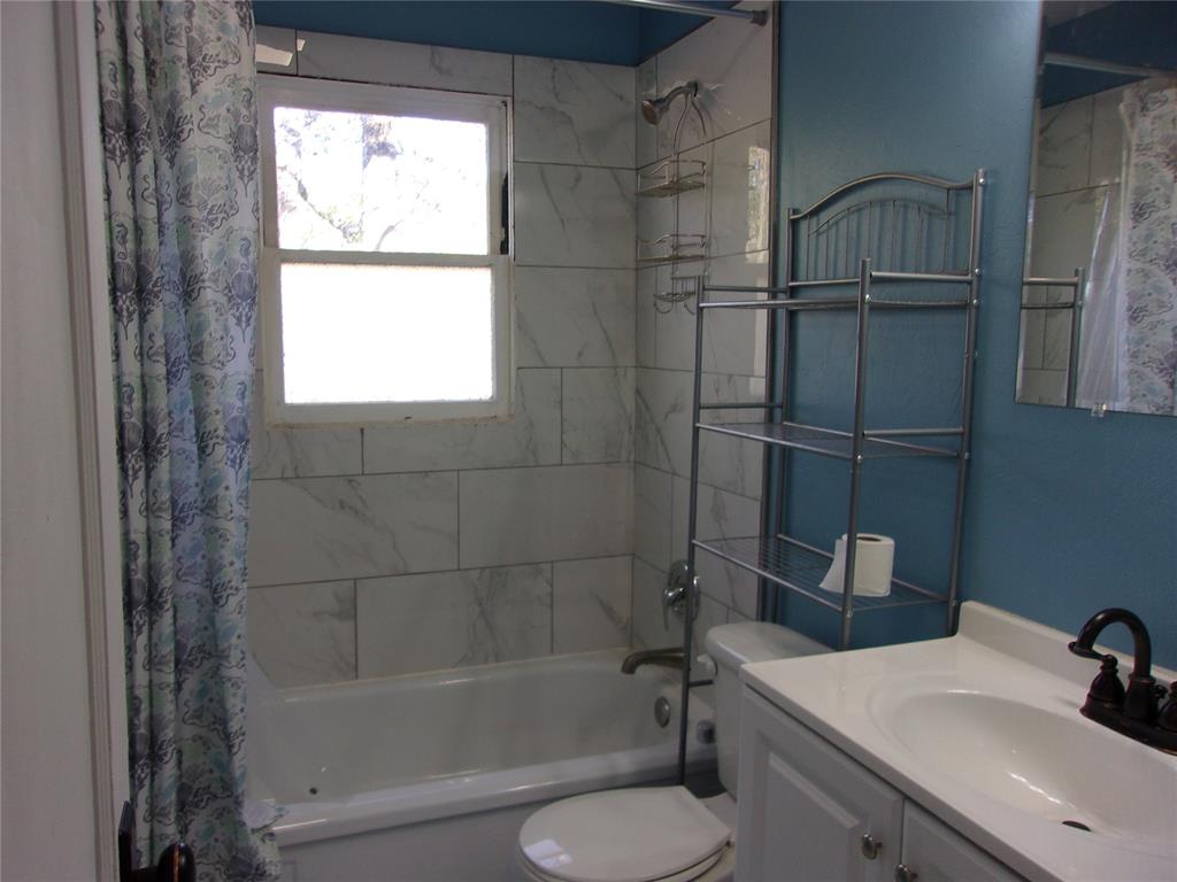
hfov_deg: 65.3
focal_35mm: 27
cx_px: 588
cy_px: 441
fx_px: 918
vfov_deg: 51.4
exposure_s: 1/50
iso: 80
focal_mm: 4.9
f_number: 3
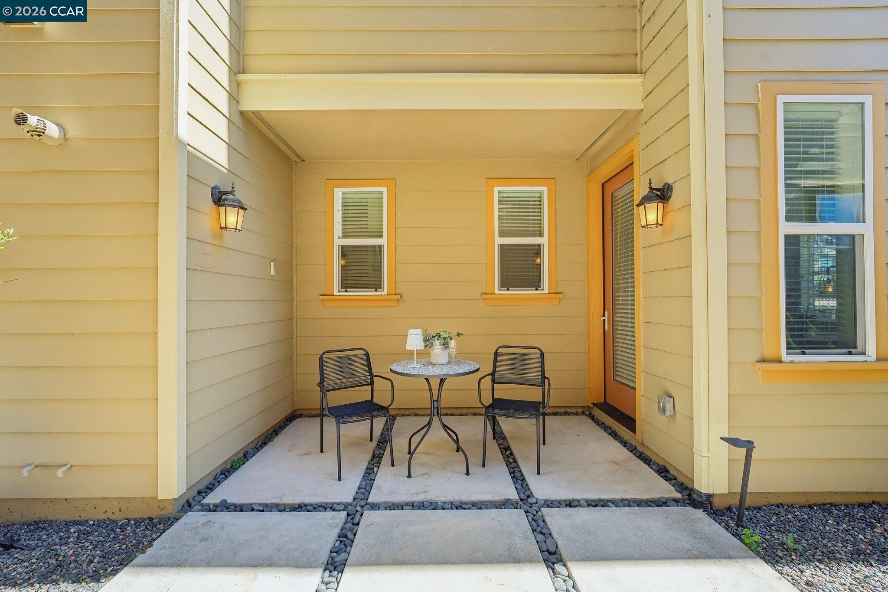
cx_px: 444
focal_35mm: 14
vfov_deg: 81.2
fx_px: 345
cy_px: 296
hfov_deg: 104.3
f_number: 8
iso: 640
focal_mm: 14
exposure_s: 1/500
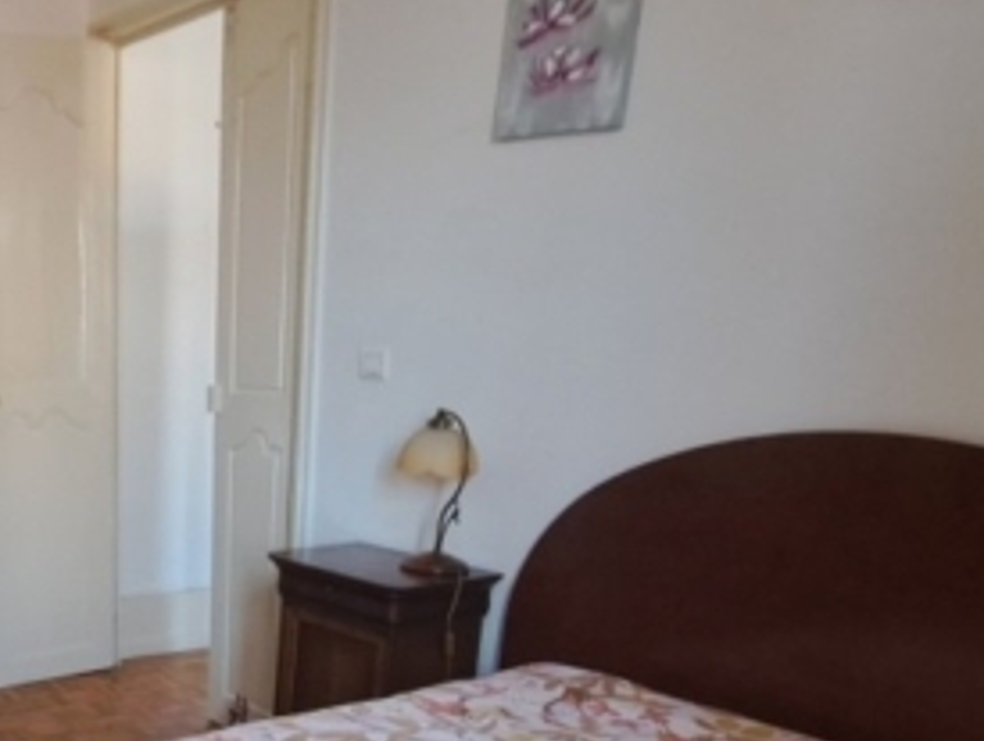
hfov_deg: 45.1
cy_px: 605
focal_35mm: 35
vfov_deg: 39.0
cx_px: 16
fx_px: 996
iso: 250
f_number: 2.2
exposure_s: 1/50
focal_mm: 1.74
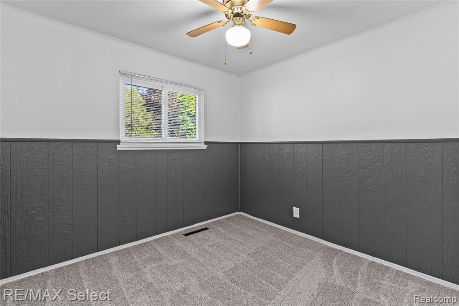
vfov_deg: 73.7
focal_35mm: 16
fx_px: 204
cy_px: 153
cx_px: 230
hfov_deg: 96.8
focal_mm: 16
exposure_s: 1/30
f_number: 5.6
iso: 3200
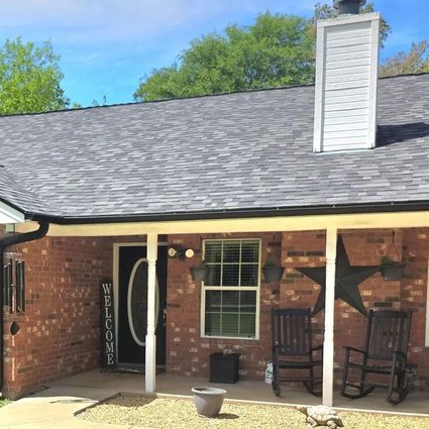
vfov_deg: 33.8
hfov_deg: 33.8
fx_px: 687
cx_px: 94
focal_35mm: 49
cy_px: 332
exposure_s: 1/10000
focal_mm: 6.3
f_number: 1.7
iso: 80
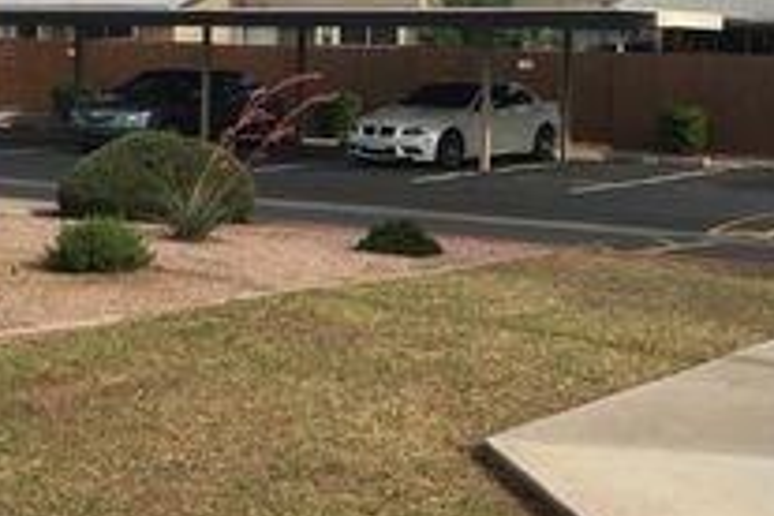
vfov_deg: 18.6
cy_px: 159
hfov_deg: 27.6
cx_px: 471
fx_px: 1569
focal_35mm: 73
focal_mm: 4.15
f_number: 2.2
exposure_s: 1/1202
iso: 25
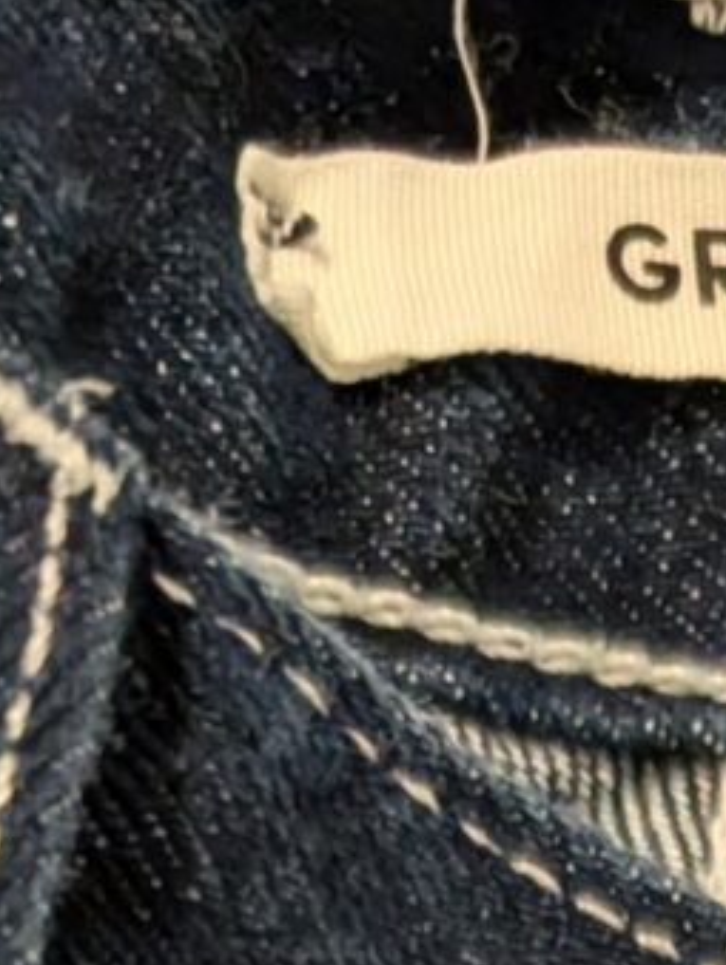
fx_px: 4047
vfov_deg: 10.2
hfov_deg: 10.0
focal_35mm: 145
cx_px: 957
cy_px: 2864
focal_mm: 6.9
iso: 1792
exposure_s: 1/120
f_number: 1.68
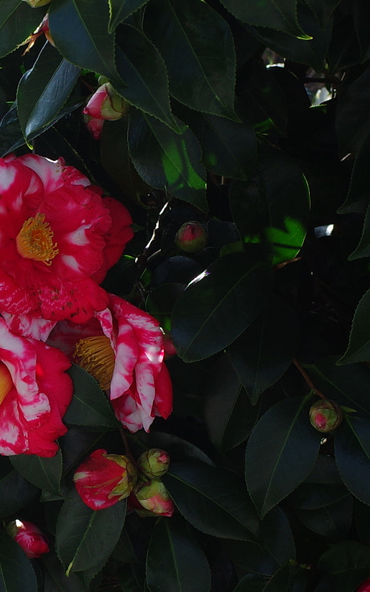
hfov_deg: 13.6
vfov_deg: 22.3
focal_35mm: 93
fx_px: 1499
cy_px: 367
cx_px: -85
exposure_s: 1/180
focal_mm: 18.3
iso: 100
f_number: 5.6
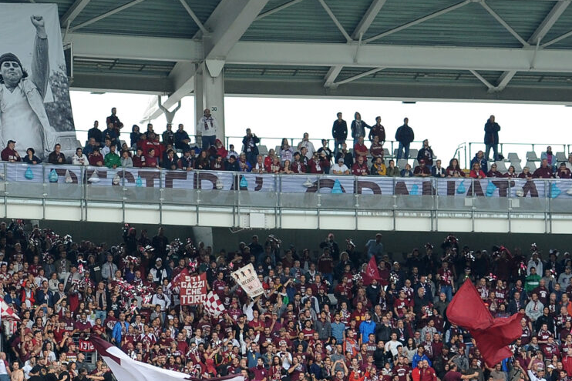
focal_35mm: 139
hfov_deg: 14.7
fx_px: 2209
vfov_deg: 9.9
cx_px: 179
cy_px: 286
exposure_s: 1/500
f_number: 4
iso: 800
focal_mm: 86
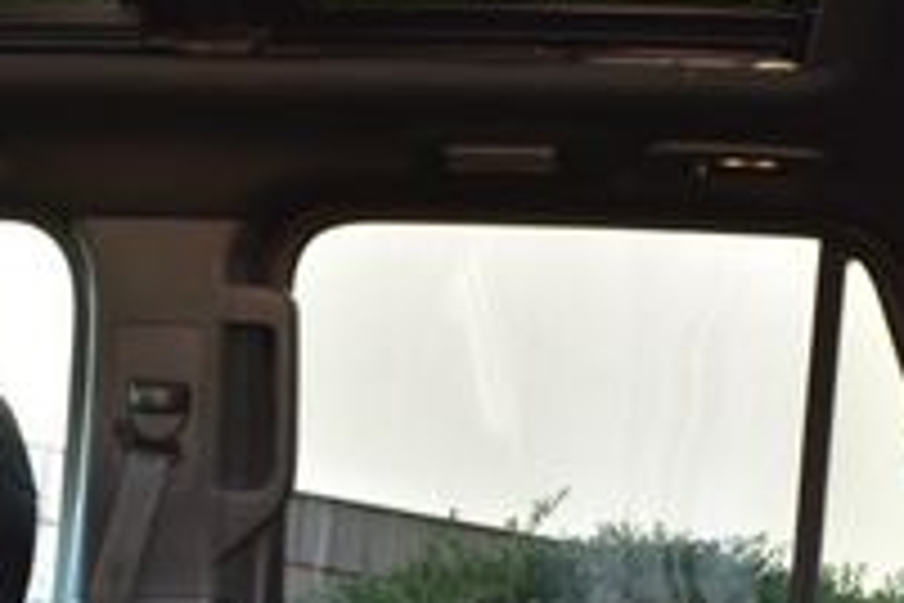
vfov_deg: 15.1
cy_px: 801
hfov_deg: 23.6
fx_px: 2159
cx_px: 391
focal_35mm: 86
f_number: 7.1
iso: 400
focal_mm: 18
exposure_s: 1/25
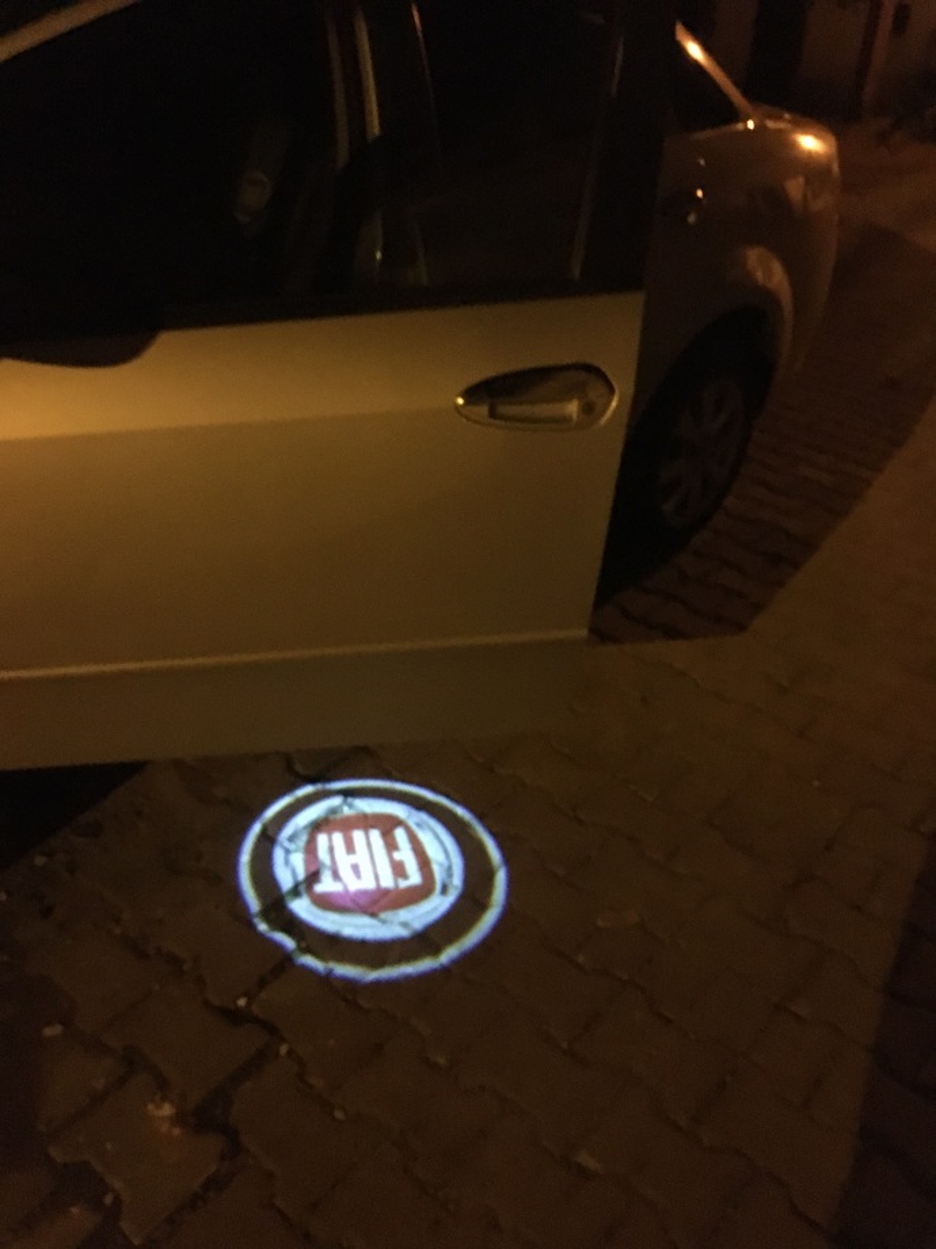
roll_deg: -3.5
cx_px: 468
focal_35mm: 29
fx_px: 1046
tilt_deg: -34.2
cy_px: 624
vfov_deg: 61.7
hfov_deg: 48.2
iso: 1250
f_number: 2.2
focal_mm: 4.15
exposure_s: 1/17
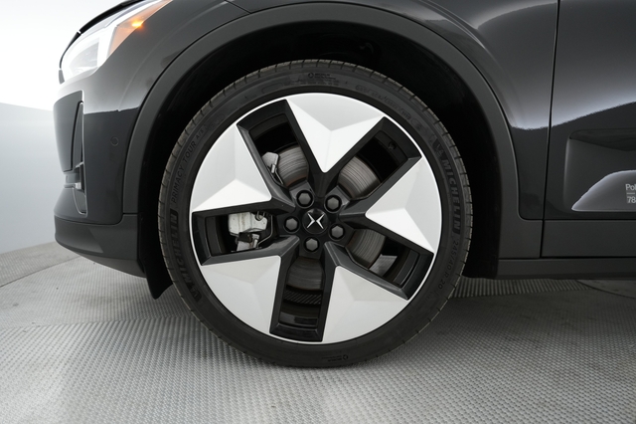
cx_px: 318
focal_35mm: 24
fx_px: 424
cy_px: 212
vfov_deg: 53.1
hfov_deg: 73.8
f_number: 3.2
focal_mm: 24
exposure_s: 1/60
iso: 1250
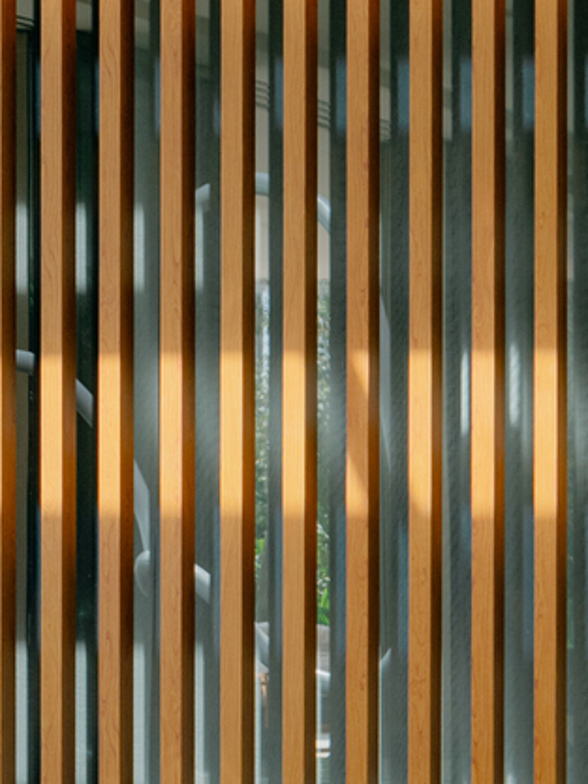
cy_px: 473
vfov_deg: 8.6
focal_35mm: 230
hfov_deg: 6.4
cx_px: 13
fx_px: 5206
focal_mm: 45
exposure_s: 1/30
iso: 200
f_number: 9
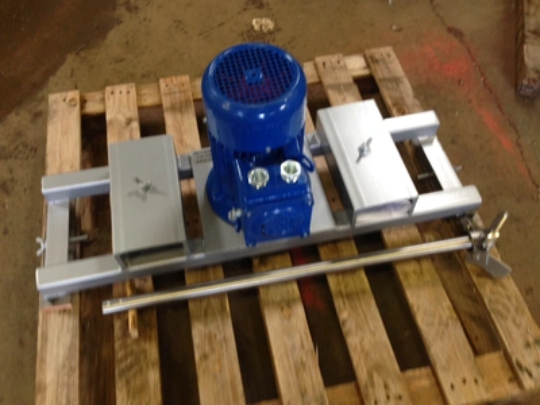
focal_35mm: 33
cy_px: 202
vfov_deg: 42.9
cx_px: 270
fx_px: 515
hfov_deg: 55.4
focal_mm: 4.12
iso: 125
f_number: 2.4
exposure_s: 1/20
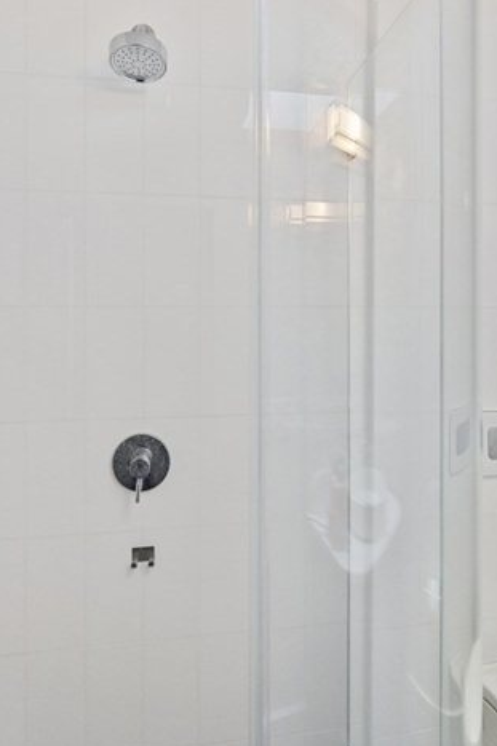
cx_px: 252
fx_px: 477
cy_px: 305
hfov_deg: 55.1
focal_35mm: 23
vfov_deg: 75.4
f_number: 5.6
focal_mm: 14
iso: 800
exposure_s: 1/100
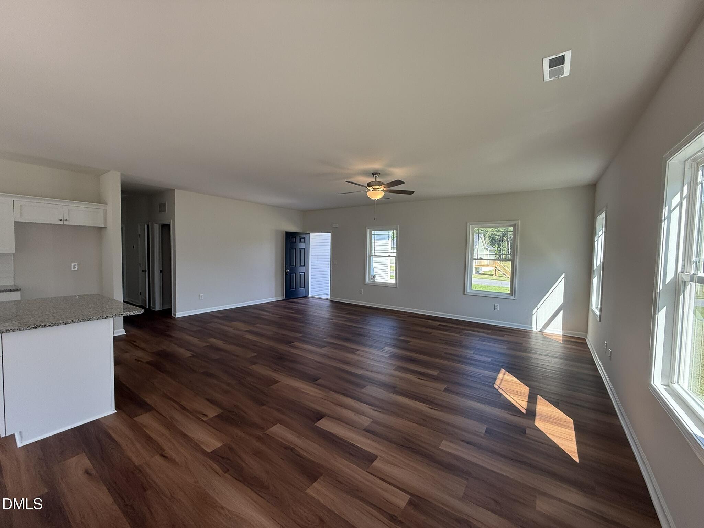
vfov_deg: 85.7
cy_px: 264
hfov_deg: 102.1
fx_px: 285
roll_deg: -1.1
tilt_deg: -1.0
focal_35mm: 14
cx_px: 352
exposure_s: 1/124
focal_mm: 2.22
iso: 64
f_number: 2.2
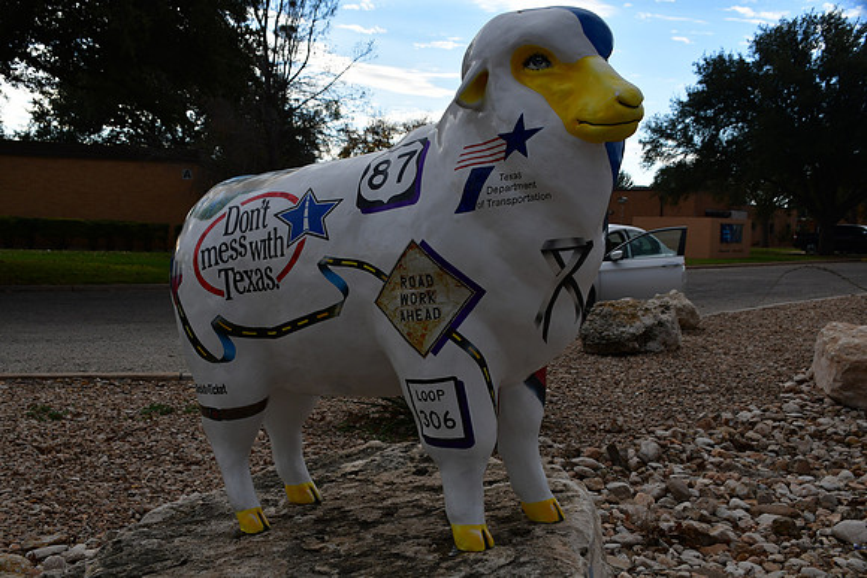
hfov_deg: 46.4
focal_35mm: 42
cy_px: 289
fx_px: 1012
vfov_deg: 31.9
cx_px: 434
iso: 320
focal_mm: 28
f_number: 10
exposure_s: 1/250
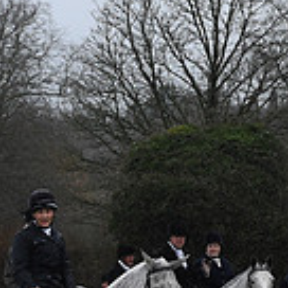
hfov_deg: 6.8
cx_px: 493
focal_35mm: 253
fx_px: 2381
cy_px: 277
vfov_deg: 6.9
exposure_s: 1/800
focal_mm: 70
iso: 4000
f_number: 6.3
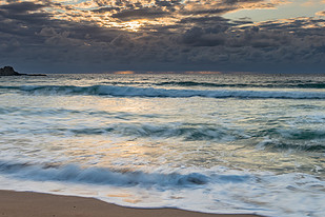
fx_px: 424
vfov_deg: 28.0
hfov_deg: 41.9
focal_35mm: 47
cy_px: 38
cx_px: 173
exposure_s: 1/3
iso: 100
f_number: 9
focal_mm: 24
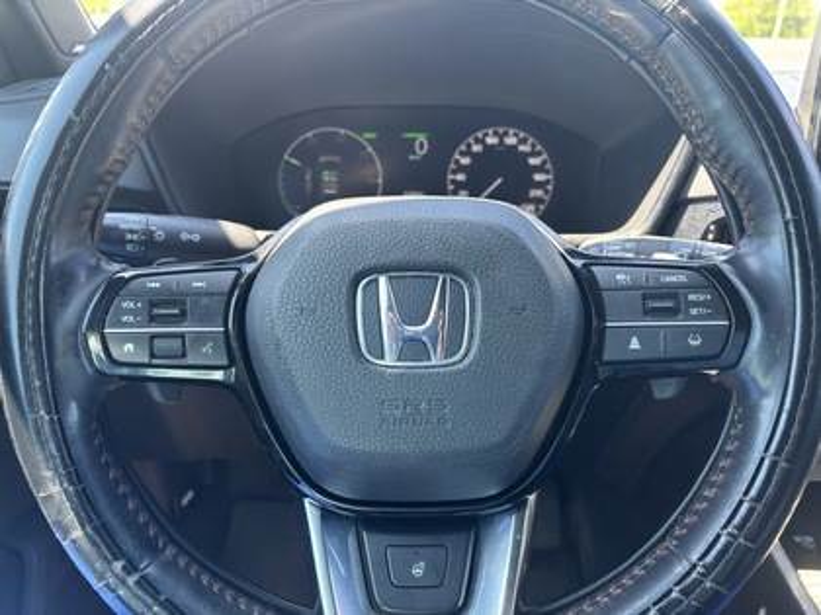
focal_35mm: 26
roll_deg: -1.8
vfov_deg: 53.1
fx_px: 617
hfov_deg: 67.3
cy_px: 308
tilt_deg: -22.9
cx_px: 410
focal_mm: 5.96
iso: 125
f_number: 1.6
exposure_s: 1/121
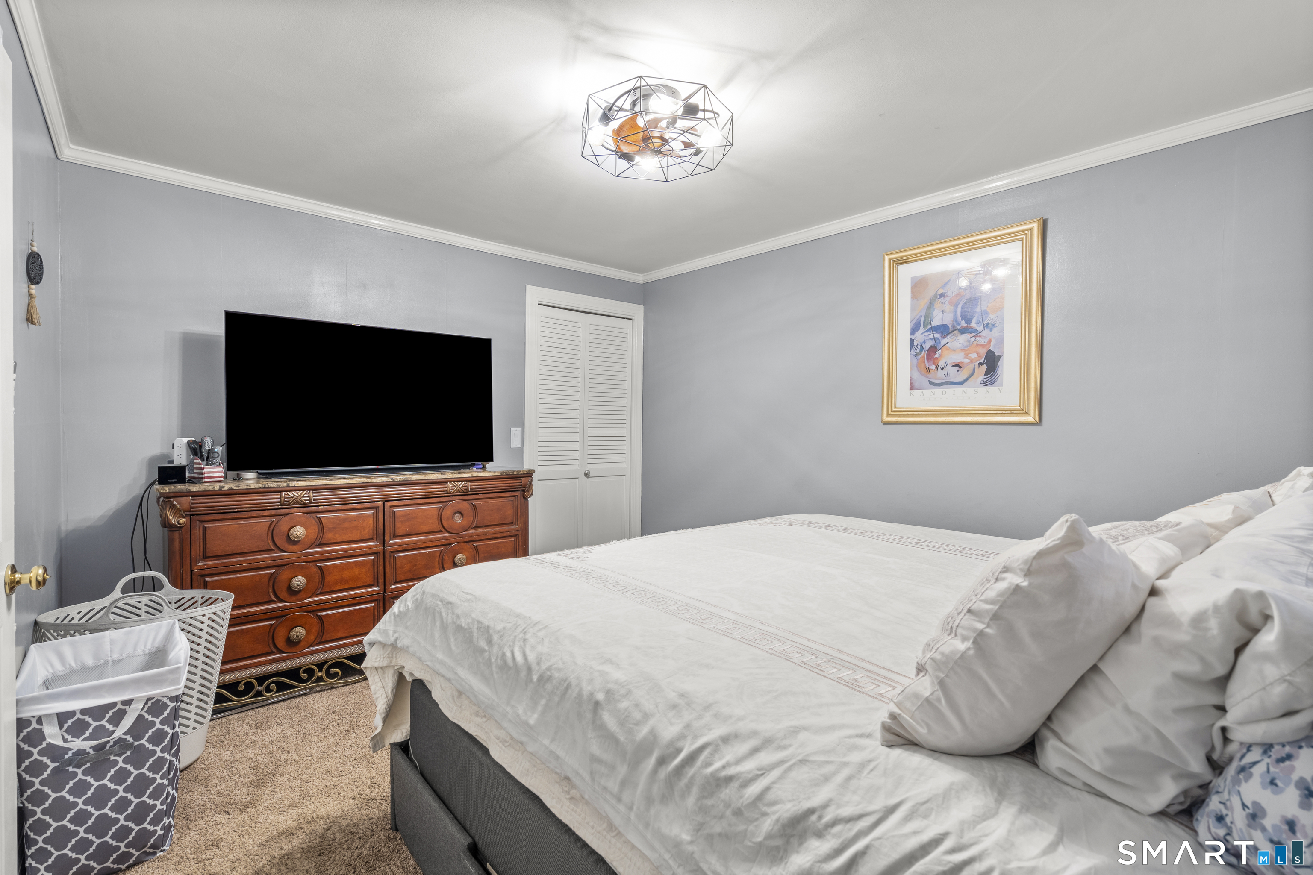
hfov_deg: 96.7
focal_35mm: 16
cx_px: 656
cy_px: 438
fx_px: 584
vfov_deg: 73.7
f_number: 9
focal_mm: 16
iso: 200
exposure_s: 8
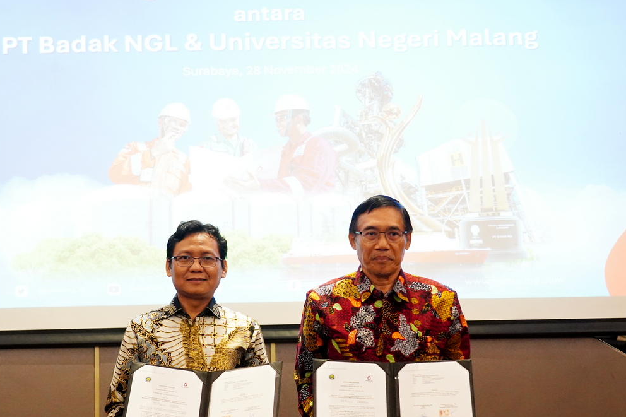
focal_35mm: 59
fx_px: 1026
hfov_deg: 33.9
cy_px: 229
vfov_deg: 23.0
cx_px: 282
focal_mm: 39
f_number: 4
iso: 5000
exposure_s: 1/125
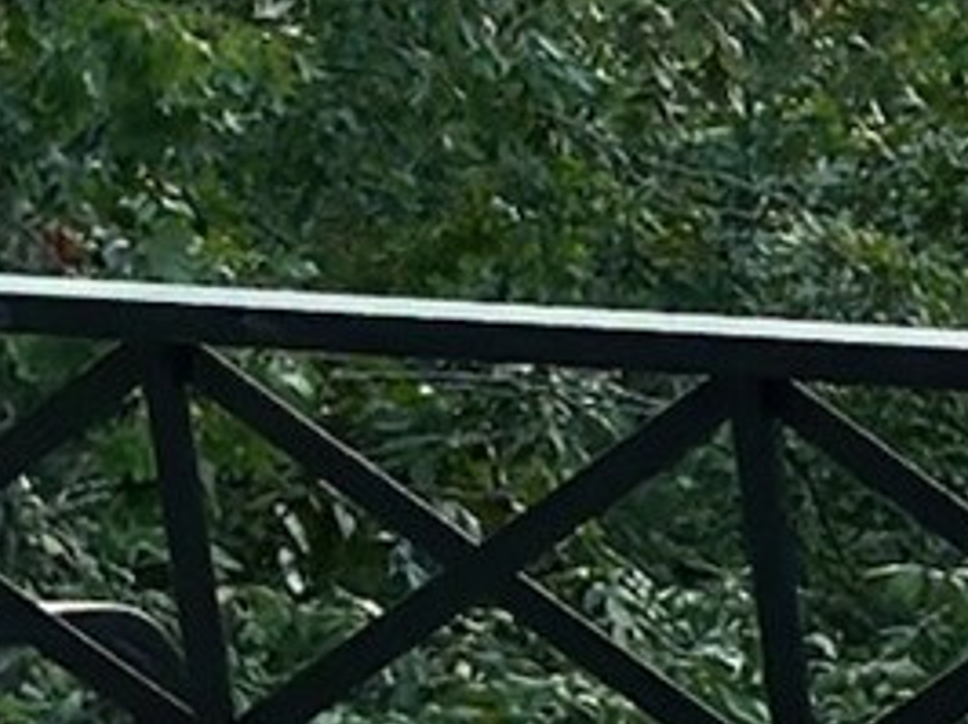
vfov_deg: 4.2
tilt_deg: -6.7
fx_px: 9695
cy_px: -629
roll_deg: +0.2
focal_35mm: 347
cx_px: 2154
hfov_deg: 5.6
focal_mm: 6.86
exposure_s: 1/172
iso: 64
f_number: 1.78
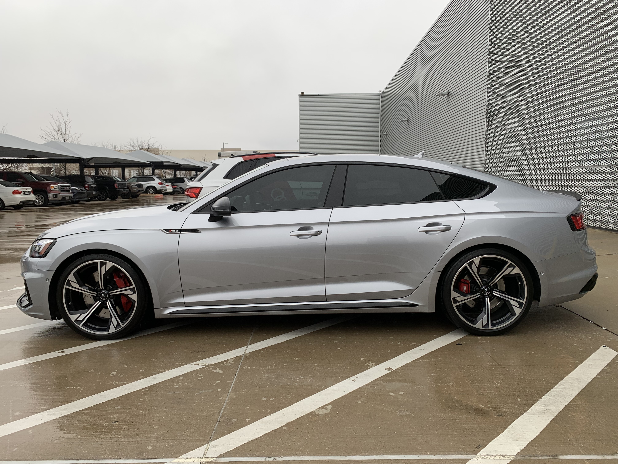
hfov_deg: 67.3
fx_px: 464
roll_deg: +0.3
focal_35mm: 26
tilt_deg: -5.7
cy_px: 232
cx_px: 309
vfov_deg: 53.1
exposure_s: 1/369
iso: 25
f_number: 1.8
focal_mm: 4.25
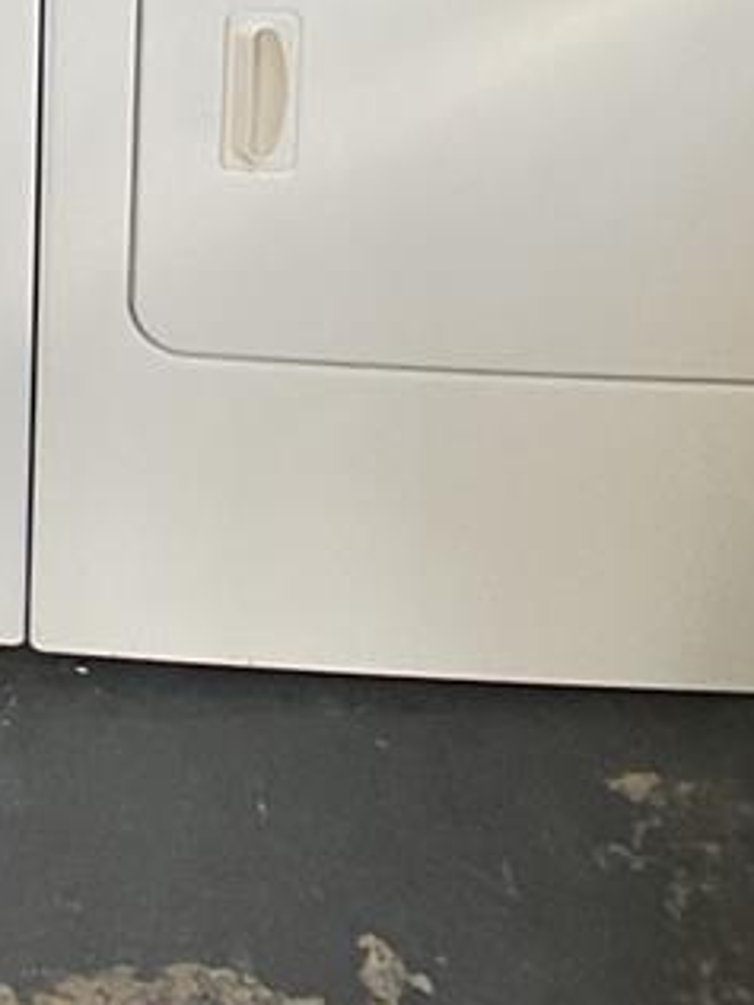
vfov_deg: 15.7
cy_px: -697
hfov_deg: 13.0
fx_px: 3195
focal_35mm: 110
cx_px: -229
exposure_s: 1/60
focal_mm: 3
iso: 80
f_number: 1.8
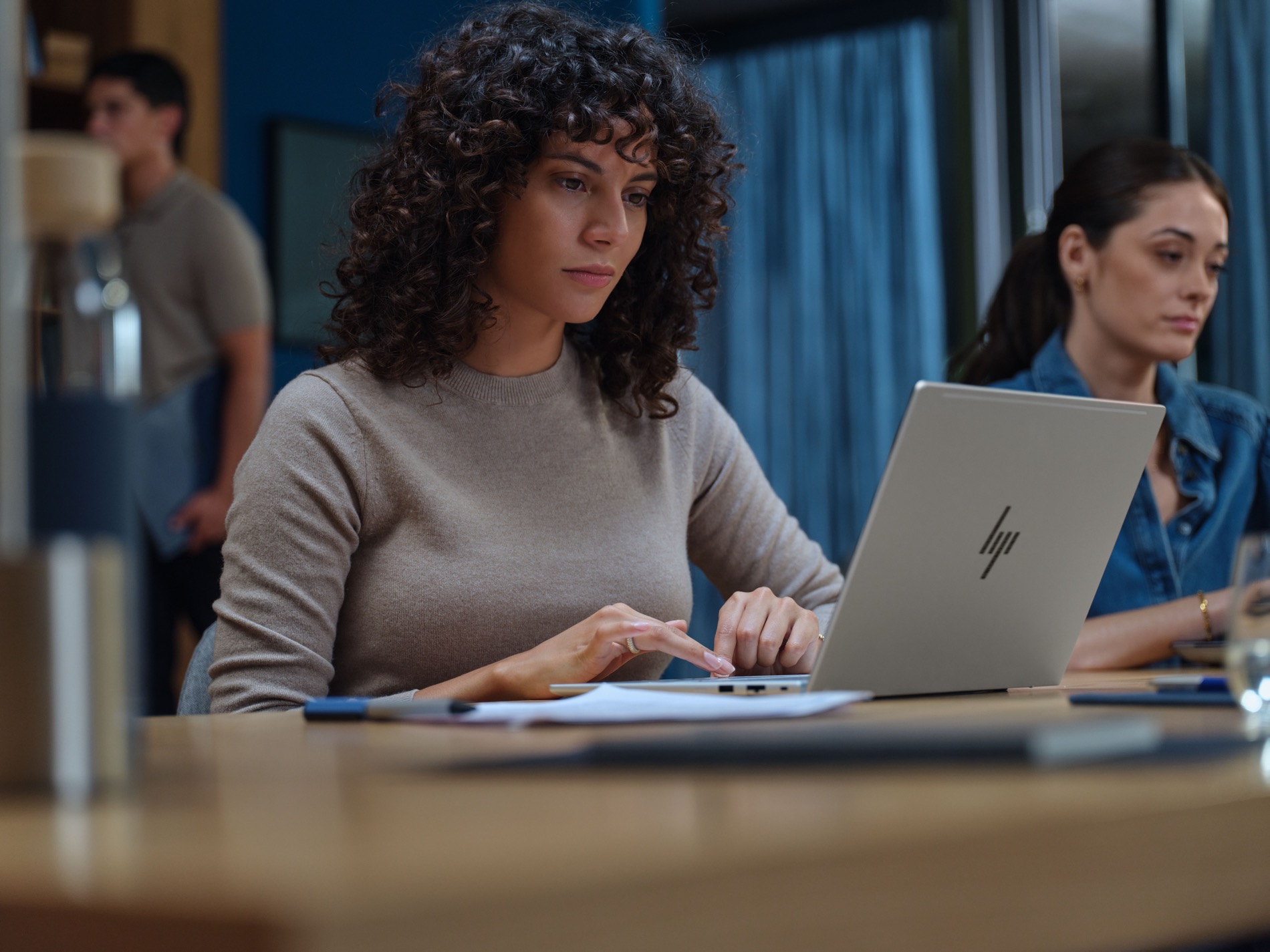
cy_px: 476
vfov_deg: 18.7
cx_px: 635
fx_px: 2898
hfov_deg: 24.7
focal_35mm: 79
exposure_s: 1/200
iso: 1600
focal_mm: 100
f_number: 4.5
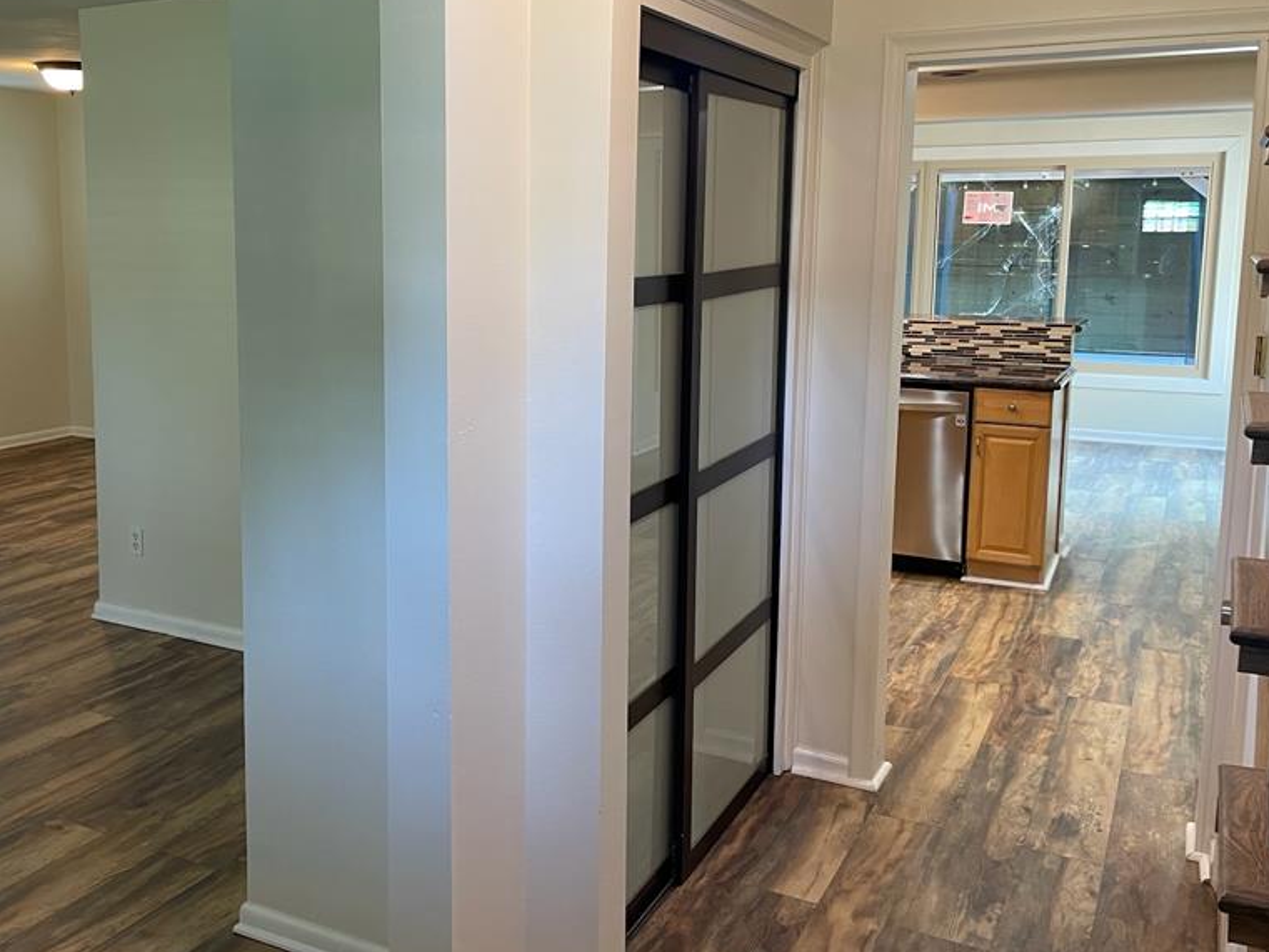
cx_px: 425
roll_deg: -0.8
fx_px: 1283
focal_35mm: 35
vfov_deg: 40.6
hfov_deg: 51.7
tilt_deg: -6.8
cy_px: 405
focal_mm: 4.2
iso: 125
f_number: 1.6
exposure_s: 1/60
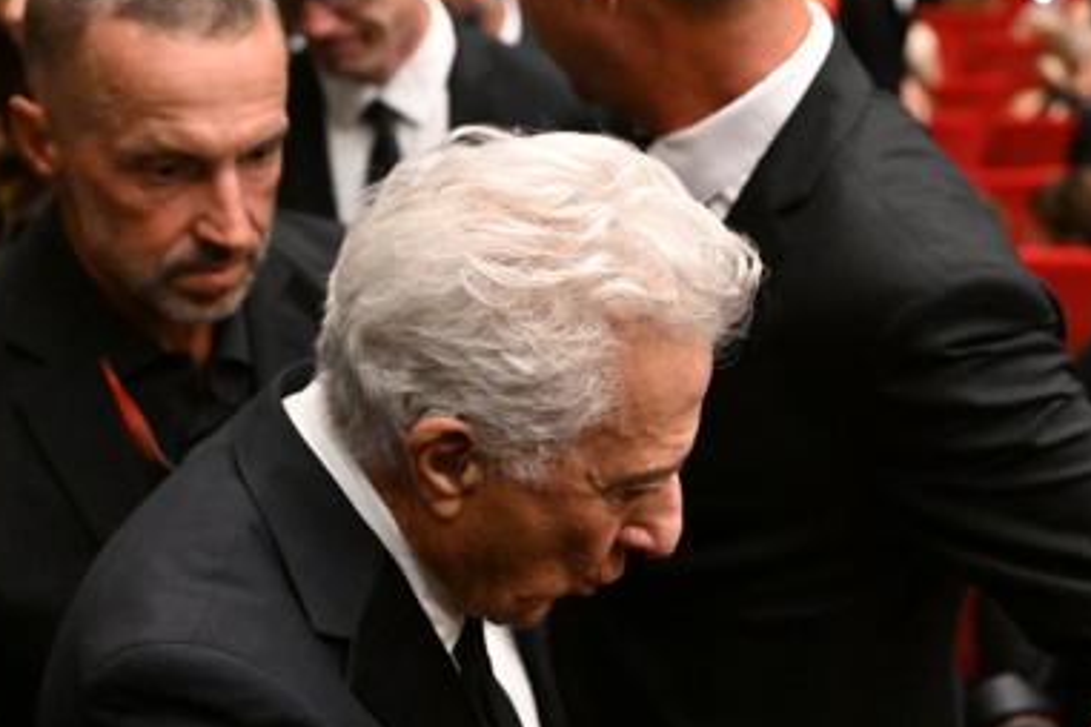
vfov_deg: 20.2
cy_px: 524
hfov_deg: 30.1
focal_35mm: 67
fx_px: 2030
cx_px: 581
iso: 12800
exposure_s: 1/200
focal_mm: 37
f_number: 2.8
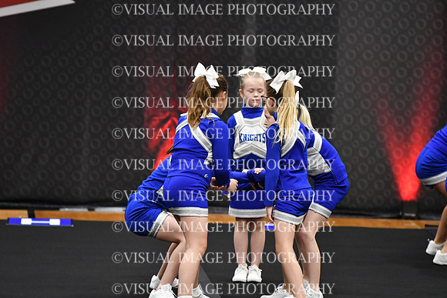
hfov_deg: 7.4
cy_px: 149
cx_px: 224
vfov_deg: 5.0
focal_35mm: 277
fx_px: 3440
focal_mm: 185
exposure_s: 1/800
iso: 5000
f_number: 2.8
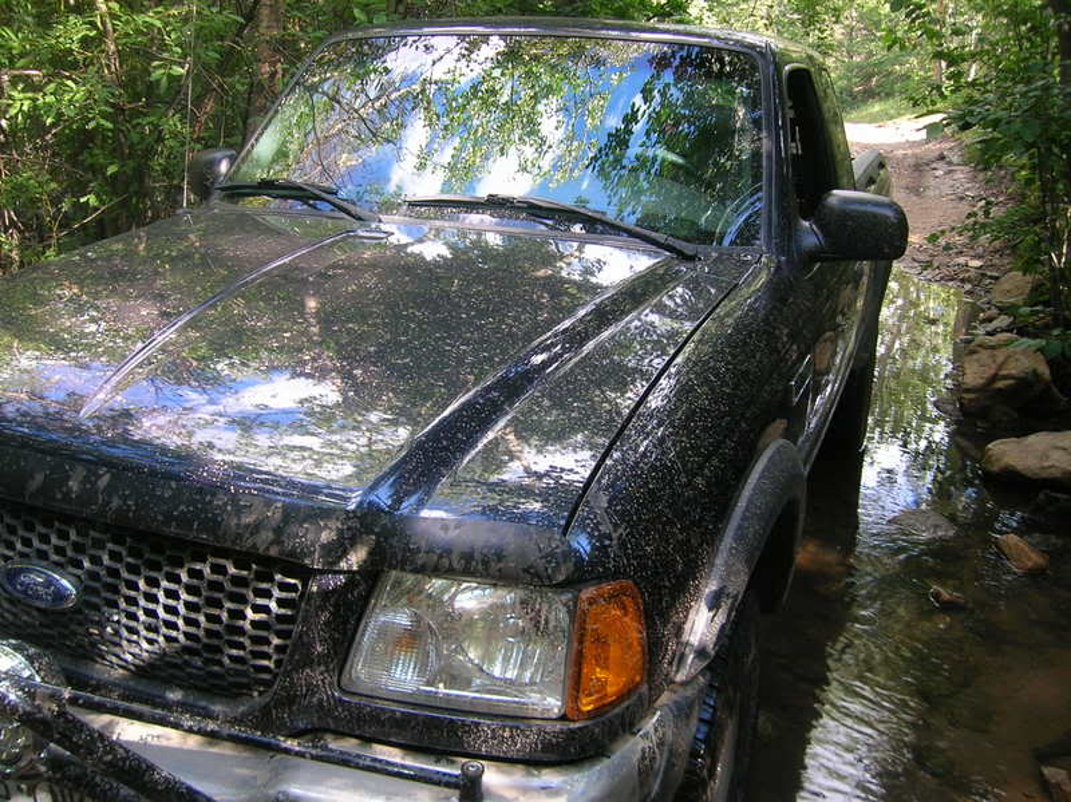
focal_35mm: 34
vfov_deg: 41.8
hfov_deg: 54.0
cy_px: 401
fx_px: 1051
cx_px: 536
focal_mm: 5.7
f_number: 2.9
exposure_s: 1/38.8
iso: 50
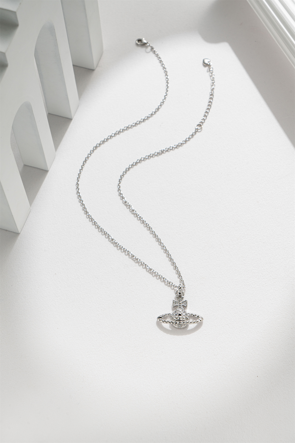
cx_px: 148
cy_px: 222
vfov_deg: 28.8
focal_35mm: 70
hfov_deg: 19.5
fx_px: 860
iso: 250
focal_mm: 70
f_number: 13
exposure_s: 1/100
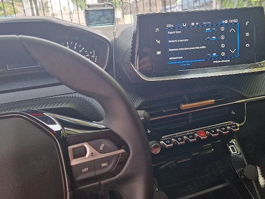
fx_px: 237
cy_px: 81
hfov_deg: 58.2
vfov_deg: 45.3
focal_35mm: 31
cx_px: 147
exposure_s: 1/182
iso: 50
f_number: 1.8
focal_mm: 5.4
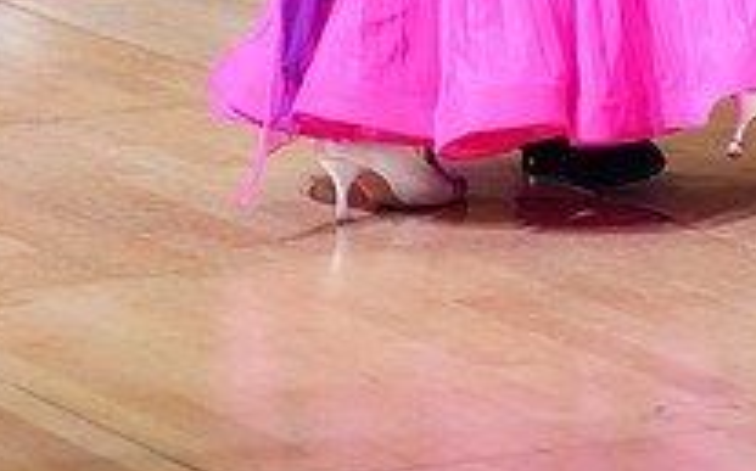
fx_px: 5888
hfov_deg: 7.3
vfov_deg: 4.5
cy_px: -559
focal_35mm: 286
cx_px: 623
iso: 2000
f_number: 2.8
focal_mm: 100
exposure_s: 1/400
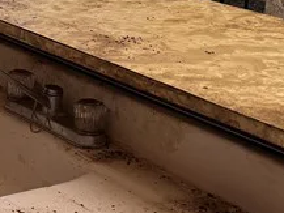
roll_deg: +0.5
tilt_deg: -12.0
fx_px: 928
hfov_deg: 16.3
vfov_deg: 12.9
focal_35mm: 113
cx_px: -105
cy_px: -8
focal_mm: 6.76
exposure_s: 1/188
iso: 200
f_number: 1.78
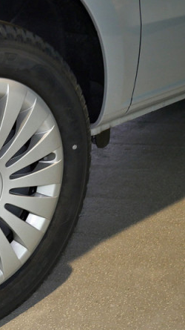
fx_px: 602
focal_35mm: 69
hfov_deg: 16.6
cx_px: -50
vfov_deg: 30.6
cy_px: 174
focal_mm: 22
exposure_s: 1/60
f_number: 4.2
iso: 1000
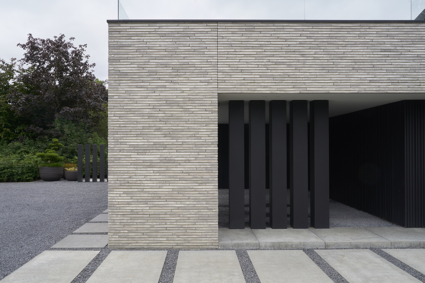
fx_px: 366
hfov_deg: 60.3
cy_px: 142
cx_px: 212
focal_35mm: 31
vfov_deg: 42.3
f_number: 18
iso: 640
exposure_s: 1/50
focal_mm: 31
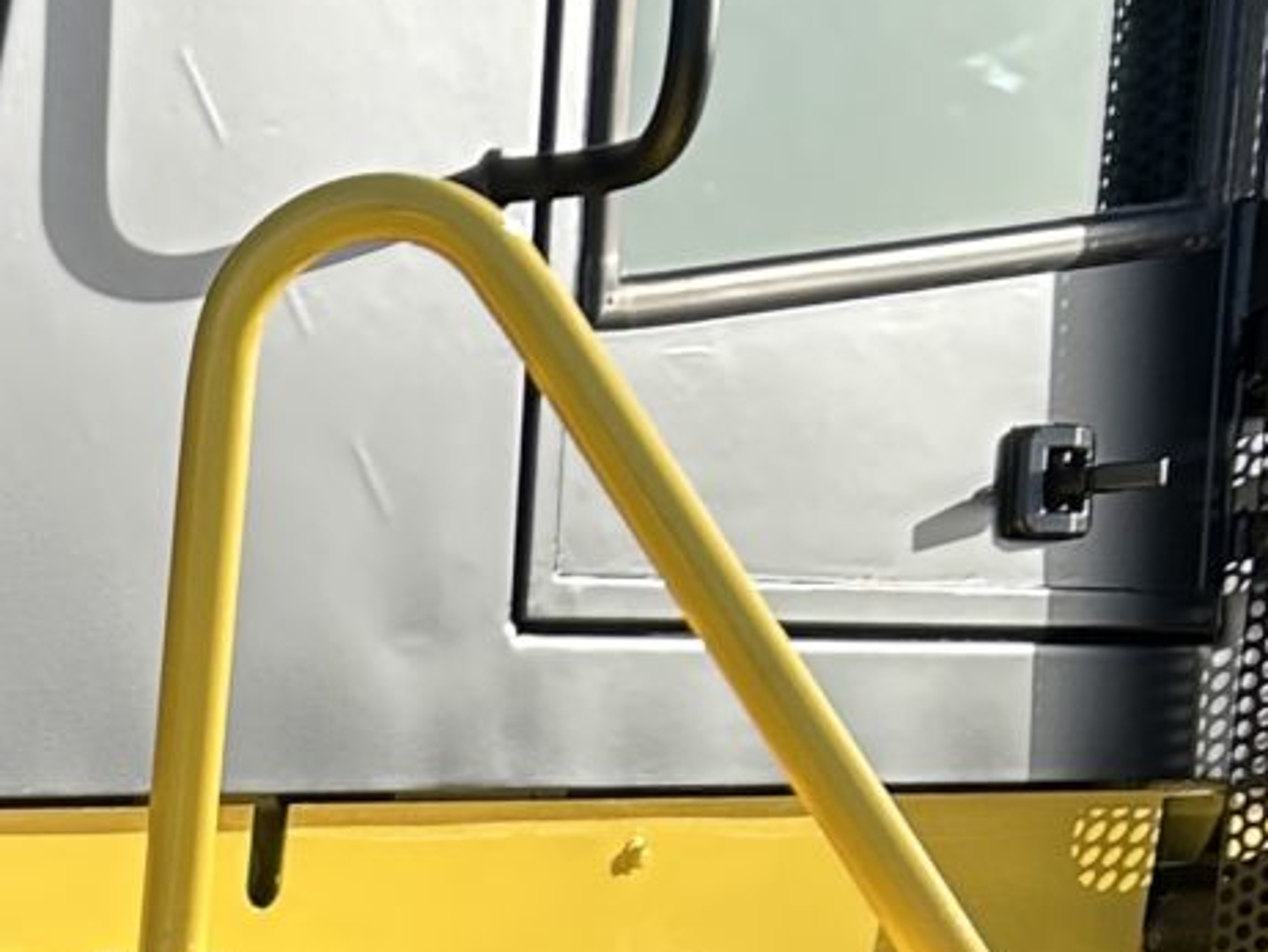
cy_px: 1981
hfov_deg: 12.5
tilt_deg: -13.9
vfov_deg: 9.5
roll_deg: -0.6
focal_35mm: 144
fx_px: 5278
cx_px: -1032
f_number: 1.5
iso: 50
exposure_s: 1/909
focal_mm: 5.7
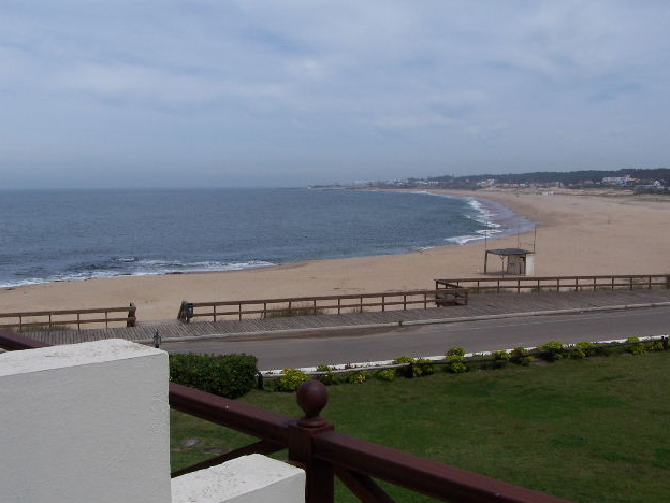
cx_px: 341
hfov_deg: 47.9
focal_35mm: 39
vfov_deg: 36.8
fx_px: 755
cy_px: 256
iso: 80
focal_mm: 6.3
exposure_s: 1/1000
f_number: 5.6
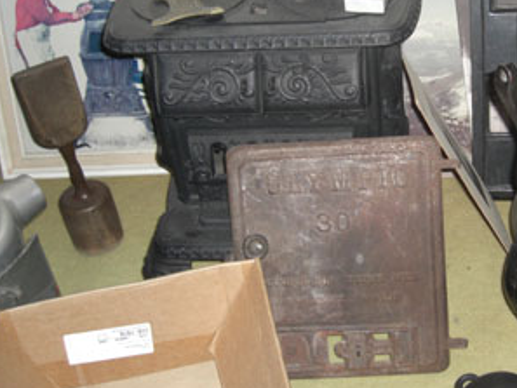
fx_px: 956
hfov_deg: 29.5
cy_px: 124
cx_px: 425
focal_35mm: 64
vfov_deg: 22.8
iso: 200
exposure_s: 1/60
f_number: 2.8
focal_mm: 7.9
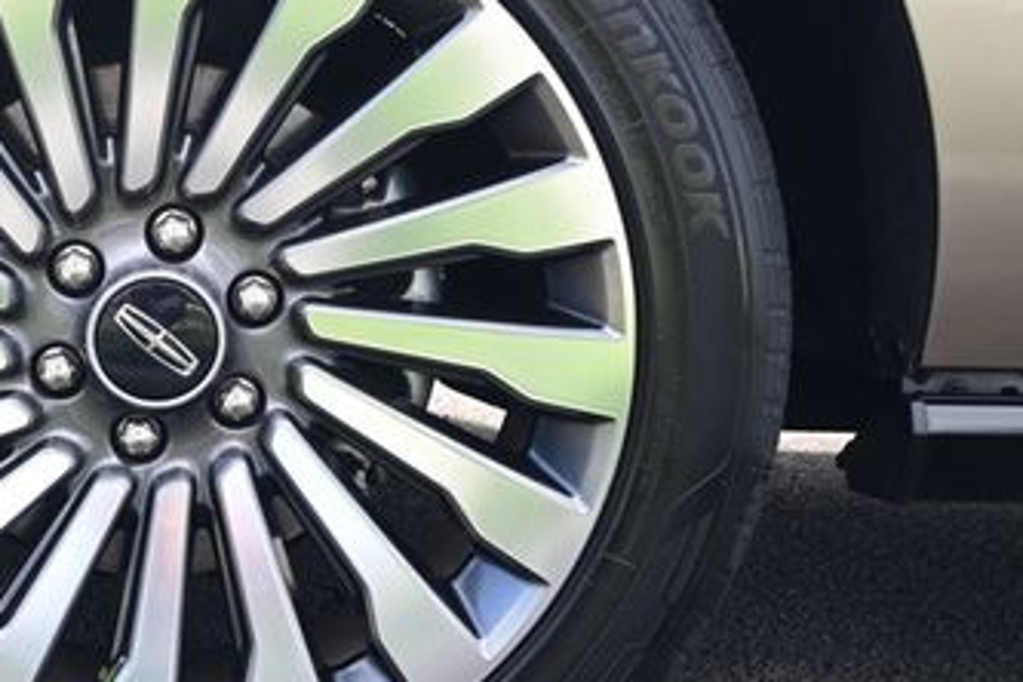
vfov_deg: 18.2
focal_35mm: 75
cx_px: 166
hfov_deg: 26.4
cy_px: 286
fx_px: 2131
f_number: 5
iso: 100
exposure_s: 1/100
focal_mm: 26
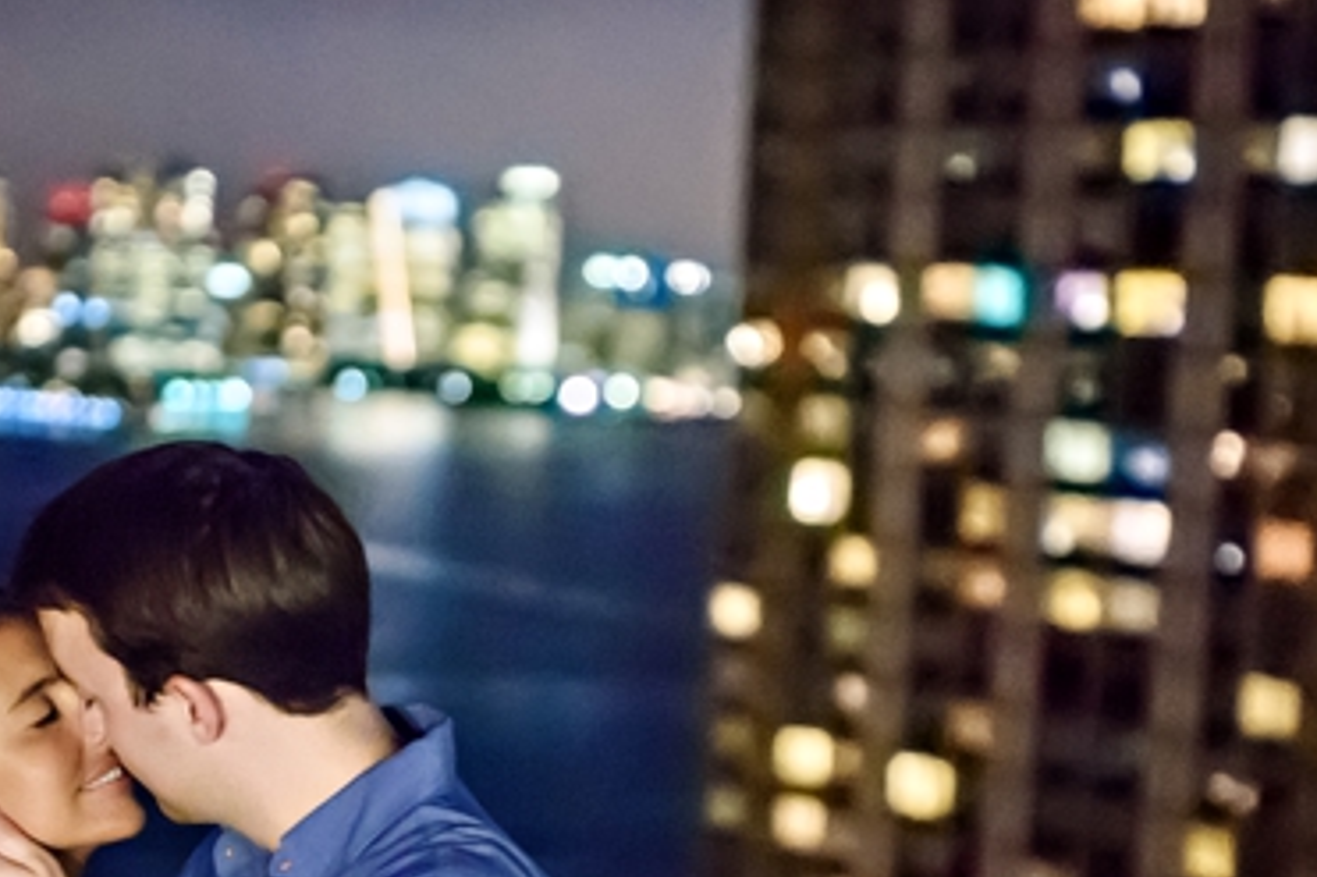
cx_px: 689
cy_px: 683
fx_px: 3108
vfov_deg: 16.0
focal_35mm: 85
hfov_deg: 23.9
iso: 6400
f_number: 1.4
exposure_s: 1/200
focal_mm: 35
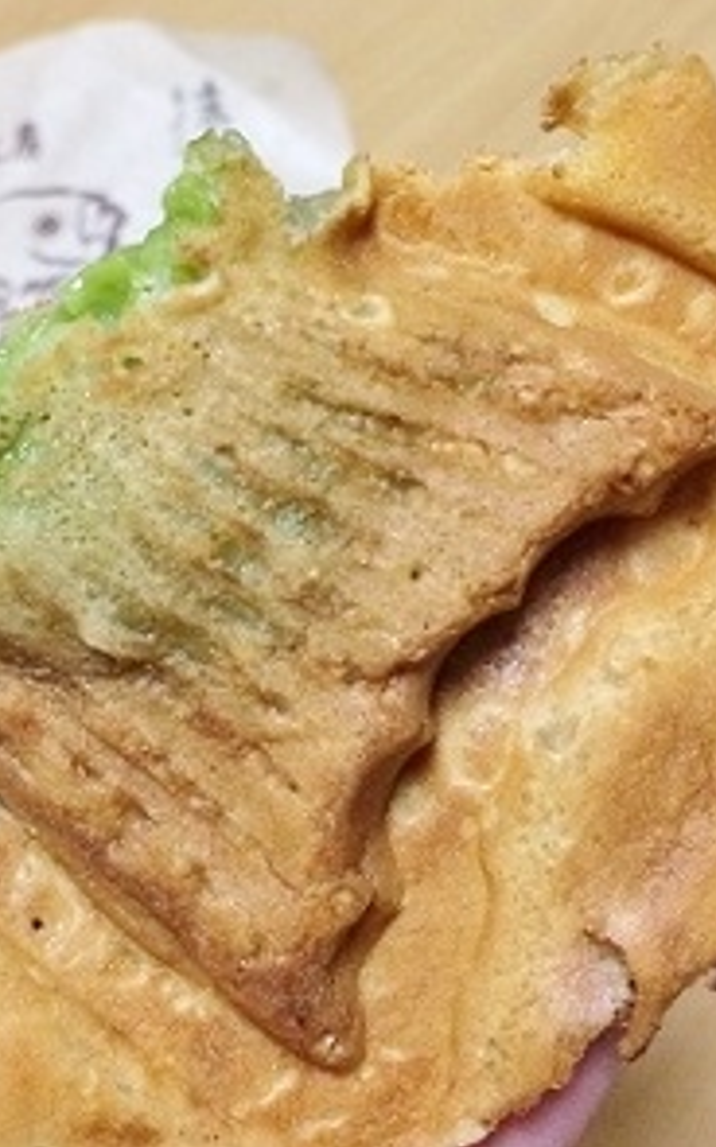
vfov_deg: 36.3
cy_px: 570
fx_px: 1751
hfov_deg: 23.0
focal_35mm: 56
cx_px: 241
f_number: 2.2
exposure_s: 1/30
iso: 160
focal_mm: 4.15
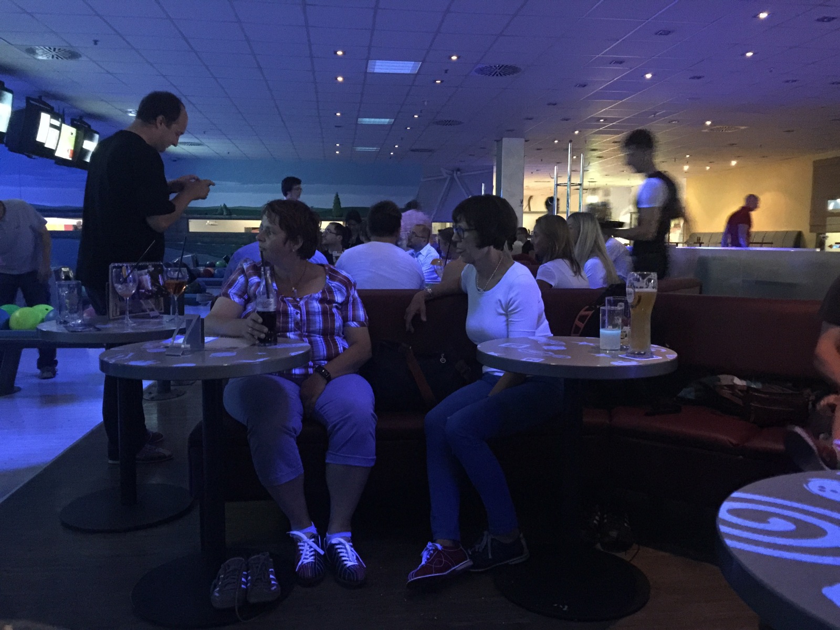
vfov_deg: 48.2
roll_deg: -0.1
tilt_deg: -5.3
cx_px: 420
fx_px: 704
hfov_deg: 61.7
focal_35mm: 29
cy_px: 315
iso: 500
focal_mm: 4.15
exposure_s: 1/4
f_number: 2.2
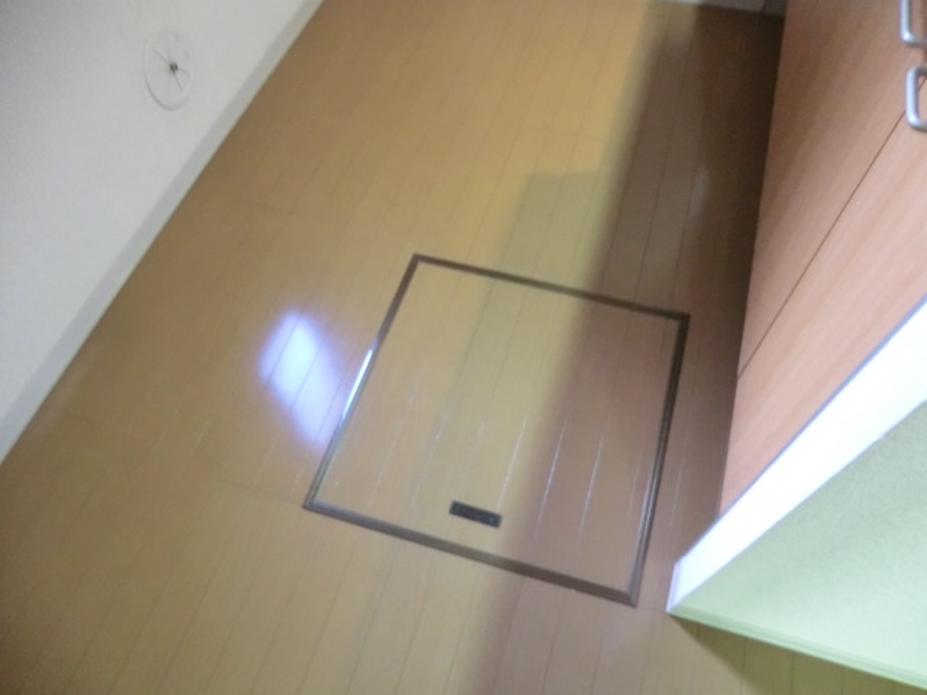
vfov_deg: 56.8
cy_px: 348
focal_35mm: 24
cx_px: 464
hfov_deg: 71.6
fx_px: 643
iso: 800
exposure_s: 1/6
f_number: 3.2
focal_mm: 4.3
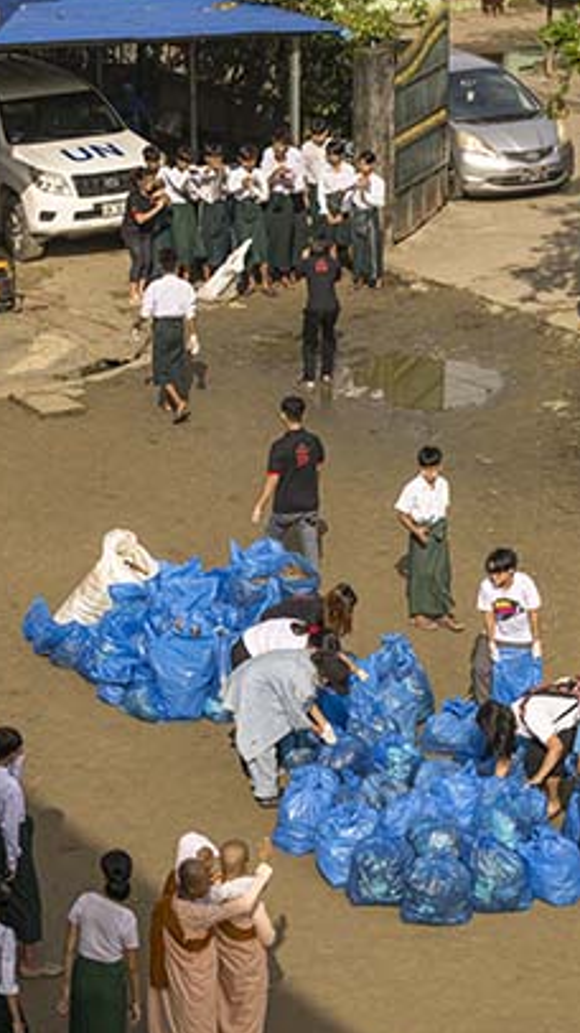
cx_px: 48
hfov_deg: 11.0
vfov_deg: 19.6
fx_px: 2984
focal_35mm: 109
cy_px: 572
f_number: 7.1
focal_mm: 44
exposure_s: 1/1000
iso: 220
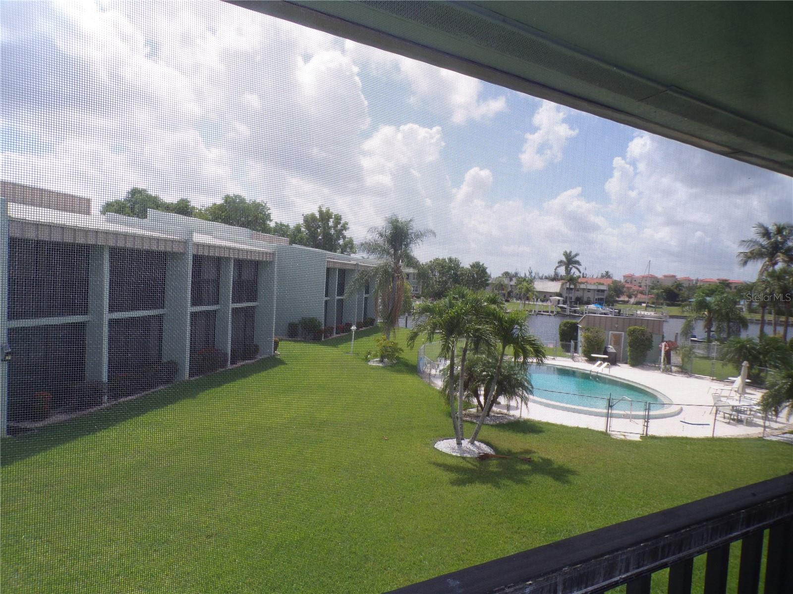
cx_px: 396
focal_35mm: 24
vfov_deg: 56.8
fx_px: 550
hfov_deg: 71.6
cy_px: 297
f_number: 5.8
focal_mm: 4.3
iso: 80
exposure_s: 1/280
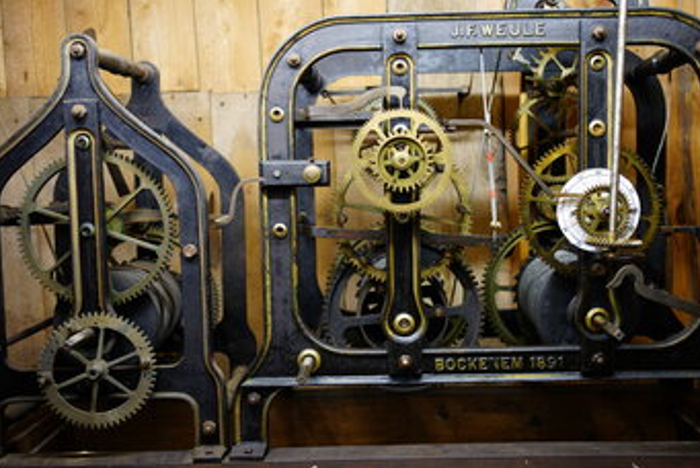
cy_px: 219
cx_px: 370
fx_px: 798
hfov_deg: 47.3
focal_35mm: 41
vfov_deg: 32.7
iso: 320
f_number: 2.2
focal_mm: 35
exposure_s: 1/25
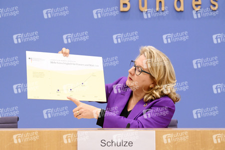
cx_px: 112
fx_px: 437
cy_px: 75
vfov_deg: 19.4
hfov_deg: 28.9
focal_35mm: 70
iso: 5000
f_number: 5.6
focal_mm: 70
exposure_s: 1/500
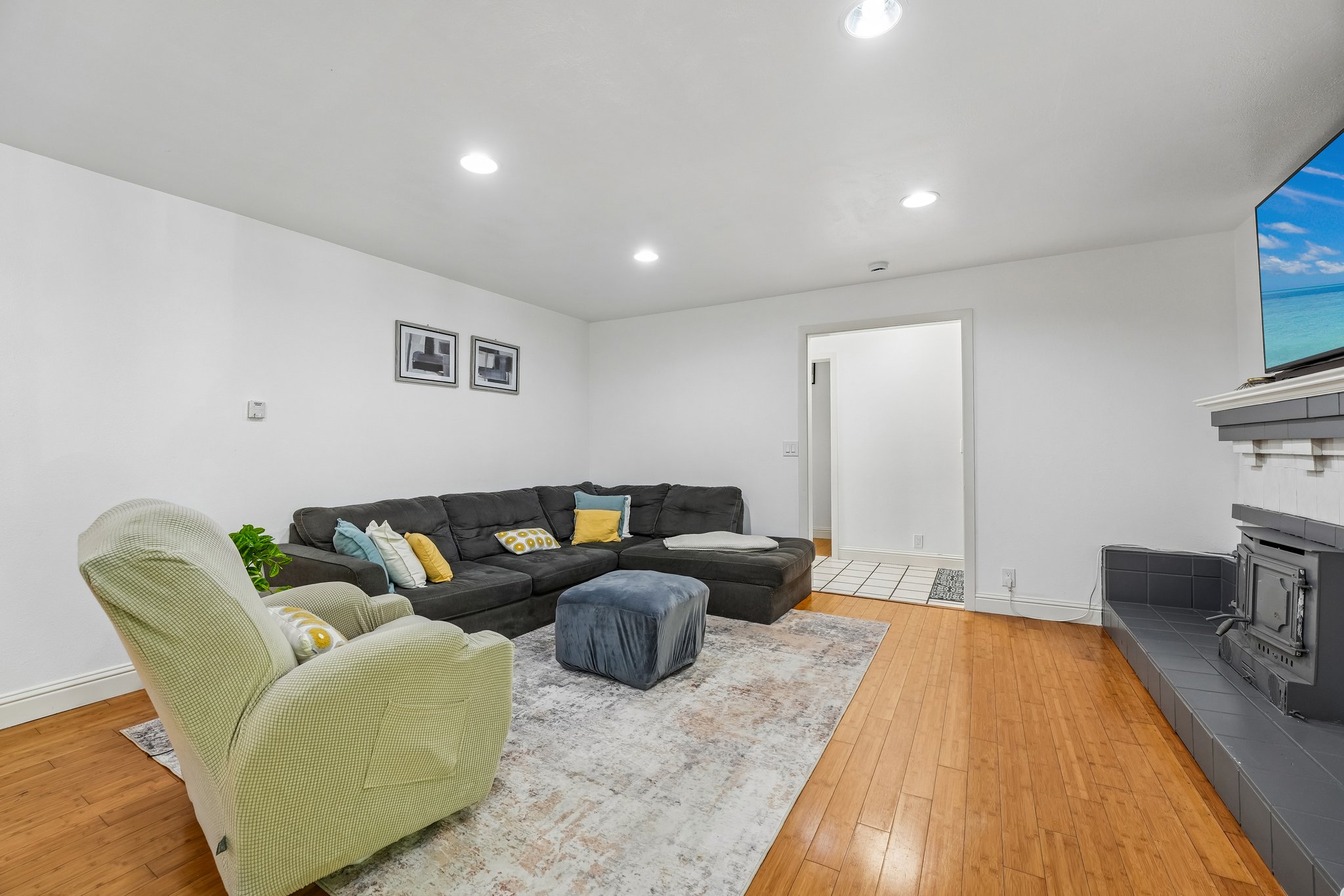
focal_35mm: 14
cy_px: 448
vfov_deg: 81.2
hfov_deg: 104.3
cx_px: 672
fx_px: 523
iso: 500
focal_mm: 14
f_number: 8
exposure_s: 1/20
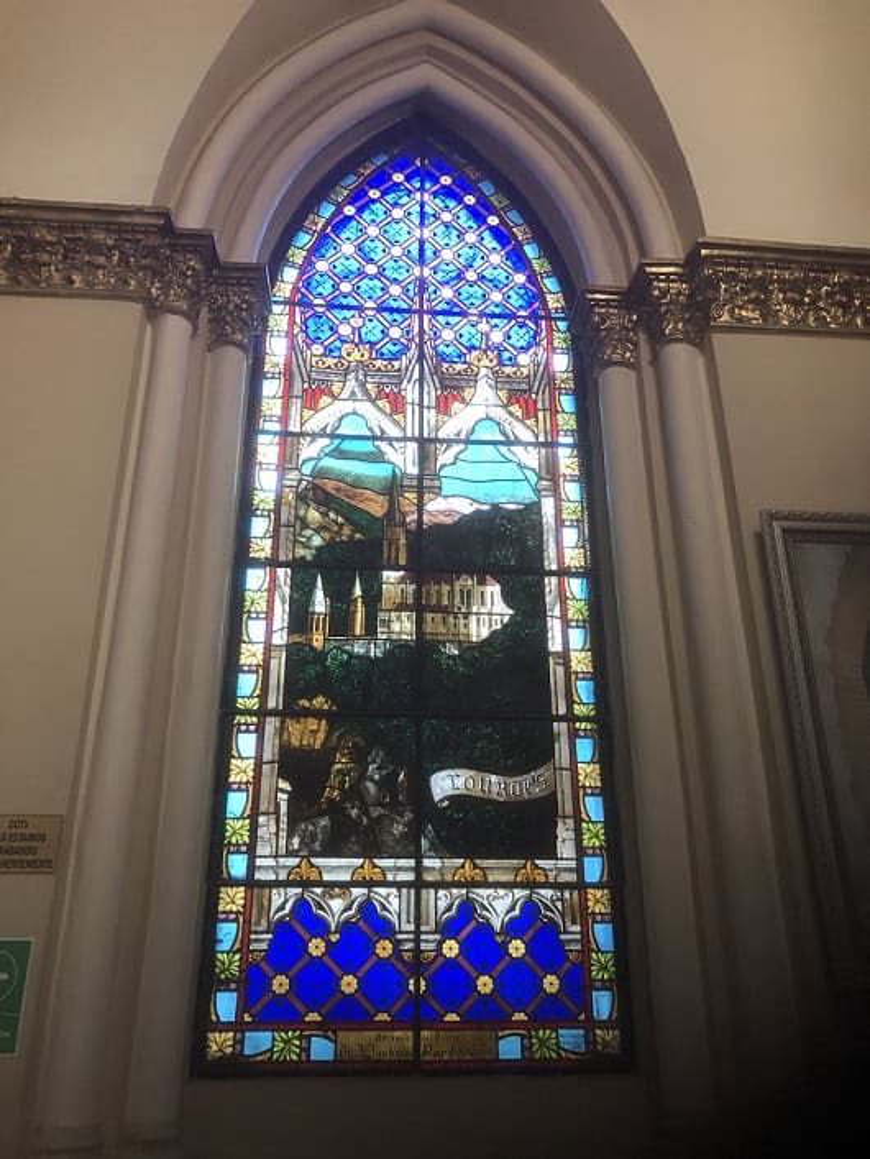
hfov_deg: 49.8
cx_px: 435
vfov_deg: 63.4
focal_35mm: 28
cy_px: 580
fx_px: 938
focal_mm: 4
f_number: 1.8
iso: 50
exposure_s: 1/15
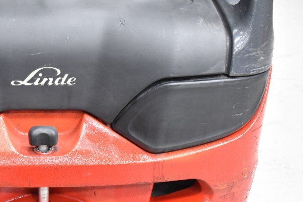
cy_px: 181
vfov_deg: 21.4
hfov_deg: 31.2
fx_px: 522
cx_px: 43
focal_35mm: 62
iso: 1600
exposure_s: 1/20
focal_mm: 22
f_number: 4.5
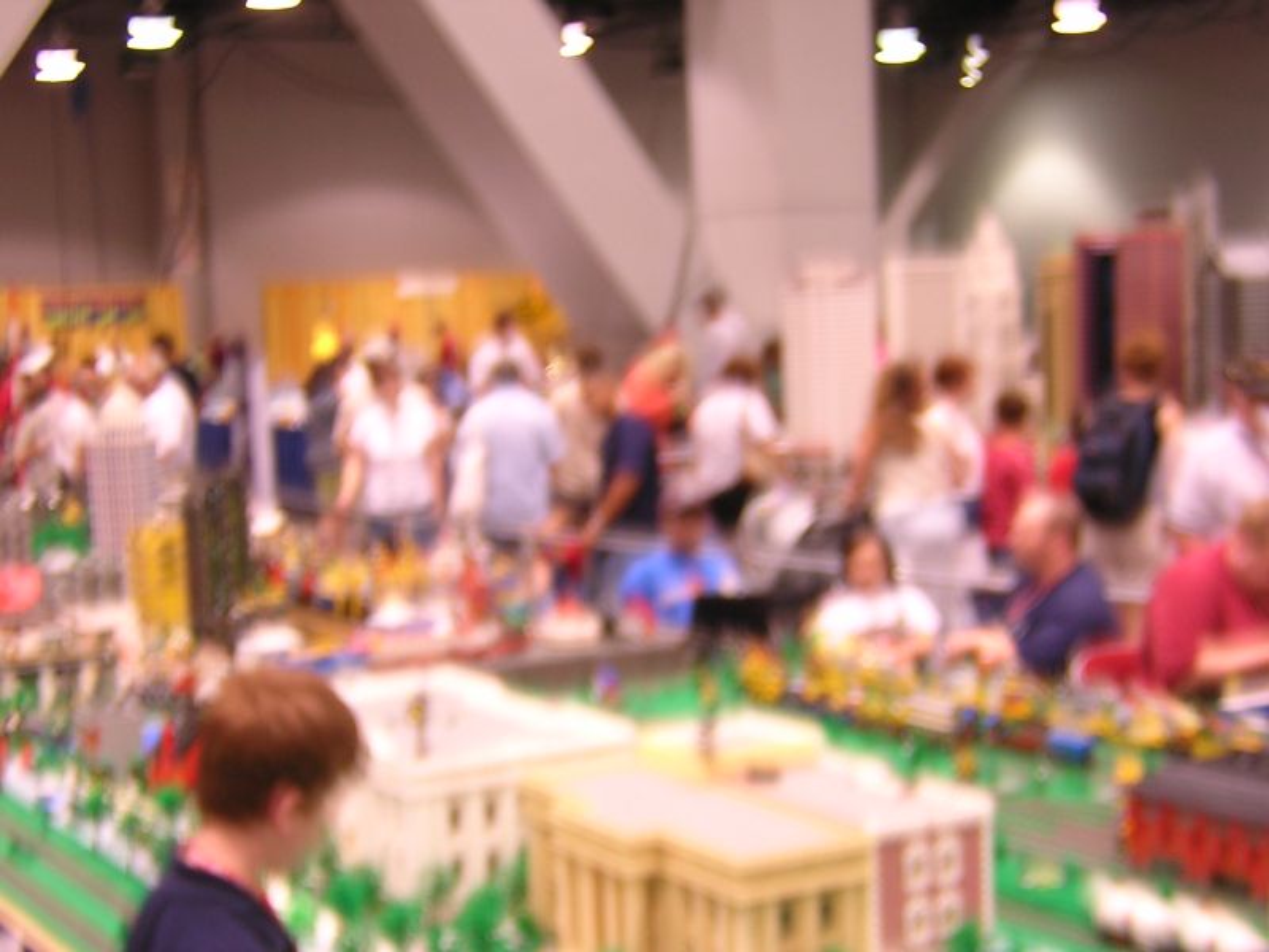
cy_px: 476
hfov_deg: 31.2
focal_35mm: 62
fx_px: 2273
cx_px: 634
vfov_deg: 23.7
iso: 100
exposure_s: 1/5.2
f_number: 3.4
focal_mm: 8.1
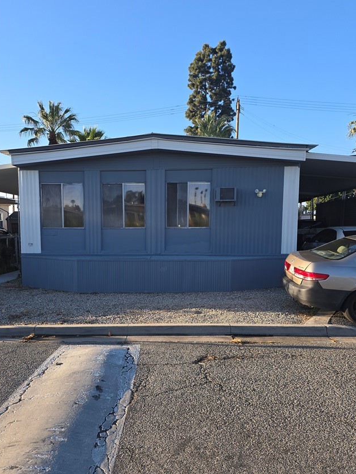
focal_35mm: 28
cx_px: 155
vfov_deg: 63.4
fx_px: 384
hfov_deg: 49.6
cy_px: 252
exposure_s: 1/262
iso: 12
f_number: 1.7
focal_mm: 6.3
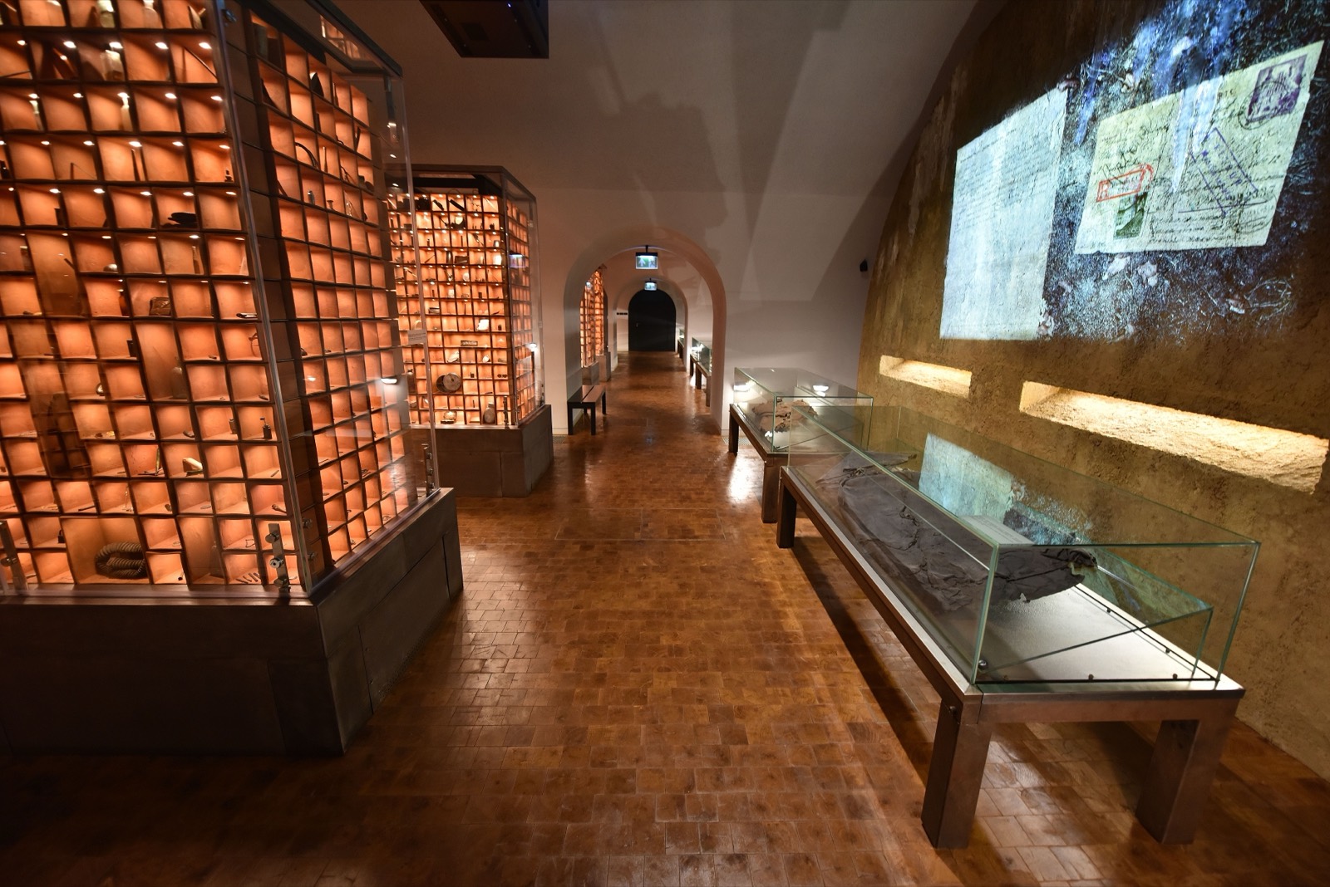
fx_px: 517
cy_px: 444
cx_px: 665
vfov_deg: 81.3
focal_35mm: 14
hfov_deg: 104.2
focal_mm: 14
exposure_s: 1/15
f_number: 2.8
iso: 900
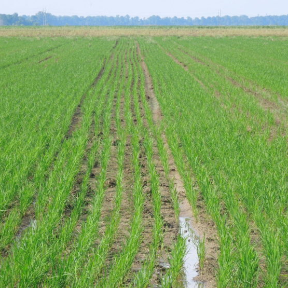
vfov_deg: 6.3
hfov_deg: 6.3
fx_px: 2607
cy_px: 178
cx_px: 157
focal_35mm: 277
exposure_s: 1/250
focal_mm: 30.6
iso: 100
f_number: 5
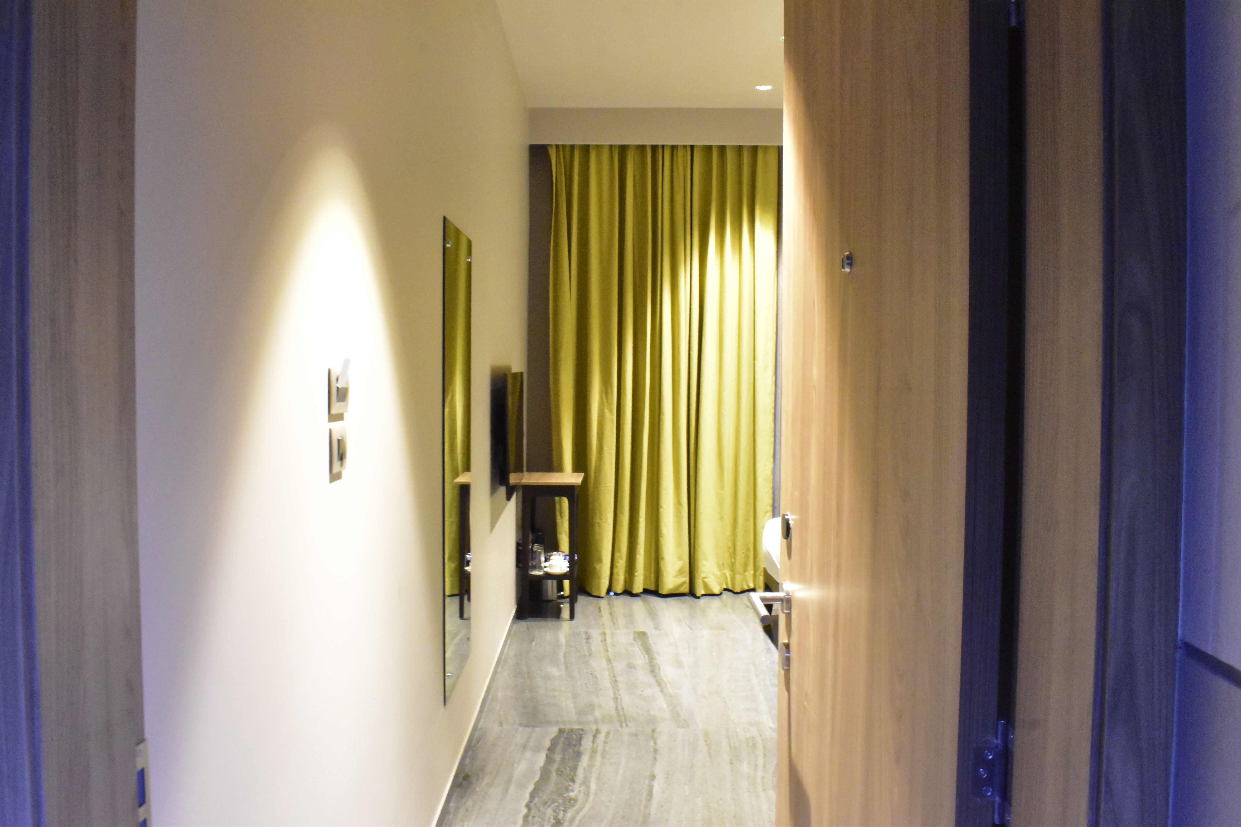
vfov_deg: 43.6
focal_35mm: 30
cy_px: 414
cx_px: 620
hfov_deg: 61.9
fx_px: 1034
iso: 9000
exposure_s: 1/6
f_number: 18
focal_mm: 20
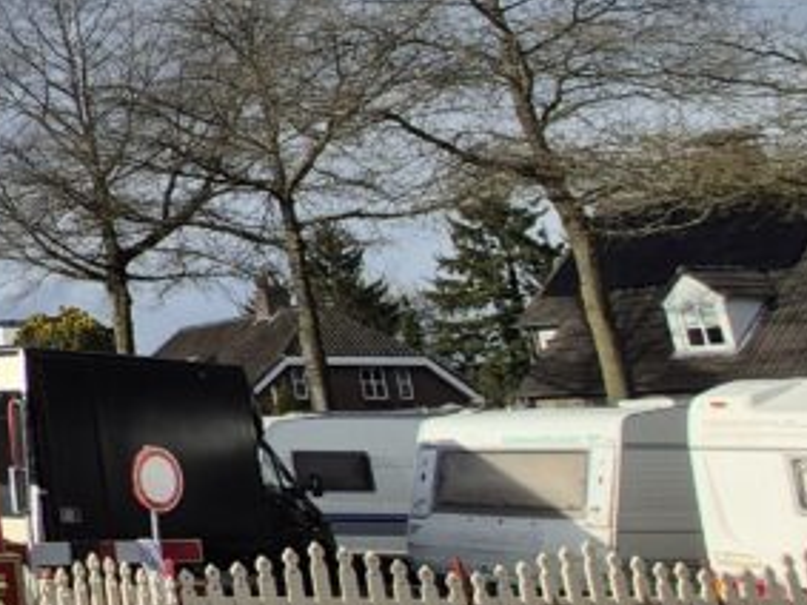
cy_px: 168
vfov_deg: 30.5
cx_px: -545
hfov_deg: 24.5
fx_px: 1095
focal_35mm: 47
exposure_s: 1/1924
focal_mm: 1.74
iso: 50
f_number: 2.2
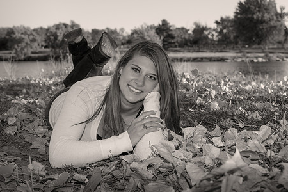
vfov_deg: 23.3
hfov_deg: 34.5
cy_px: 71
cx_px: 139
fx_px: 464
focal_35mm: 58
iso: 100
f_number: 5.6
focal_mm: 45
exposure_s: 1/250
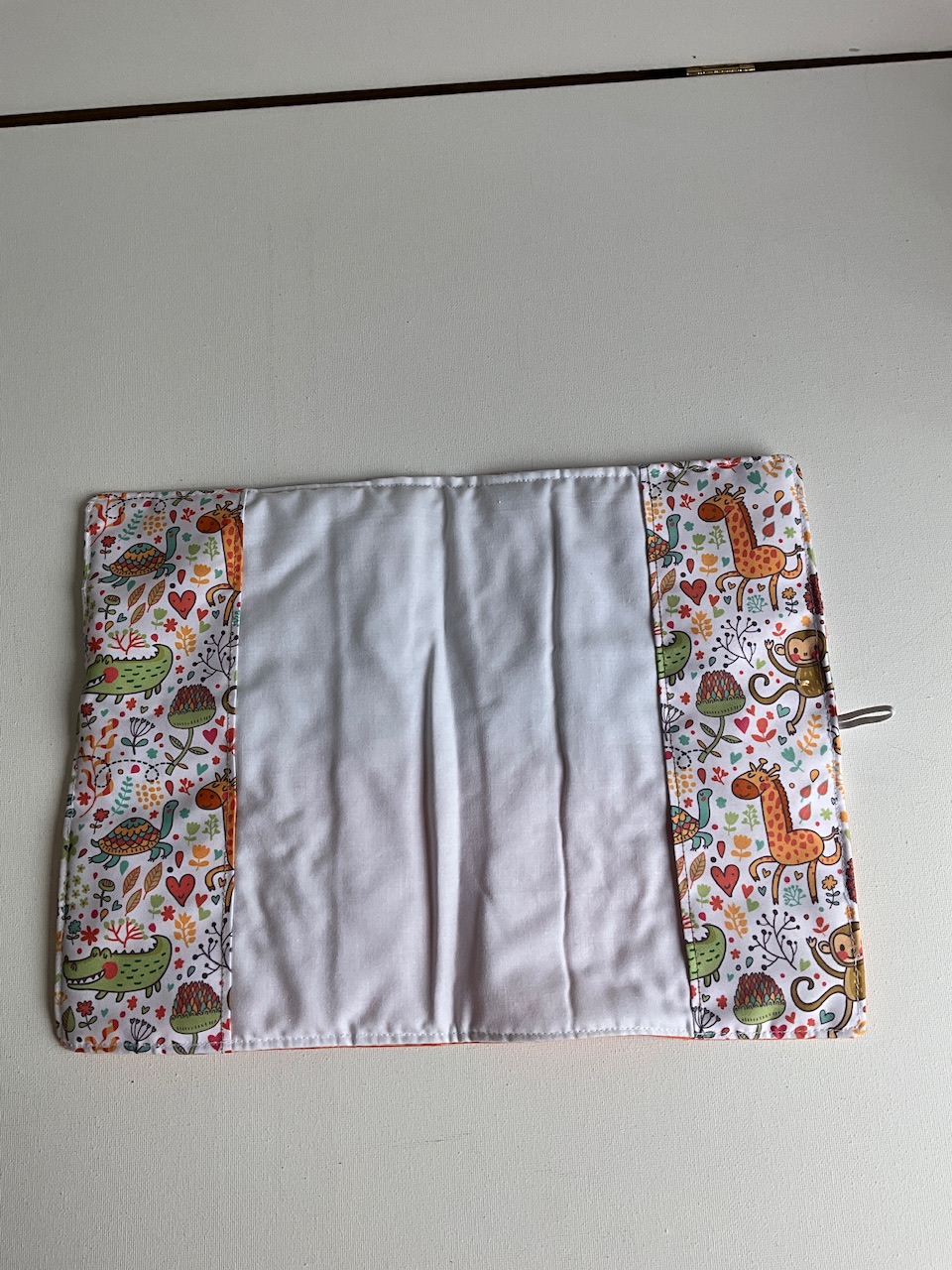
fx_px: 1063
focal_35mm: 29
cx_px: 476
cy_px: 635
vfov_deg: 61.7
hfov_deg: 48.2
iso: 25
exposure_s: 1/439
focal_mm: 3
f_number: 1.8
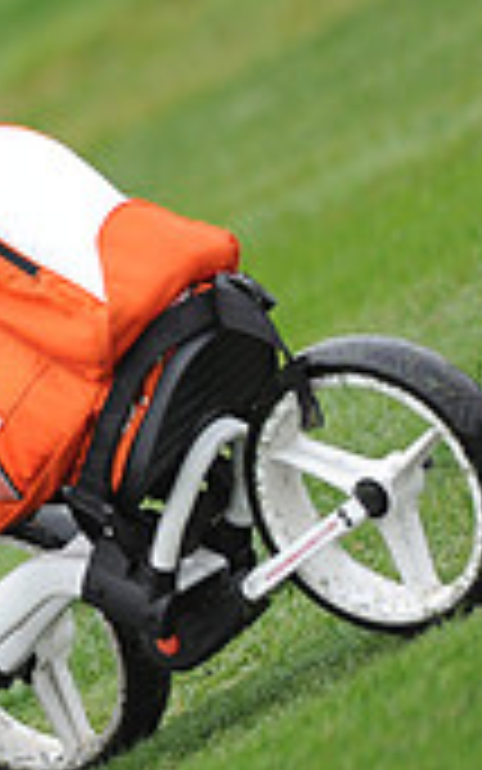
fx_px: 29001
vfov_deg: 1.5
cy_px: 180
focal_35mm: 1381
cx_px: -775
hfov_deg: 1.0
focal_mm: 400
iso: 1600
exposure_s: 1/2000
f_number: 4
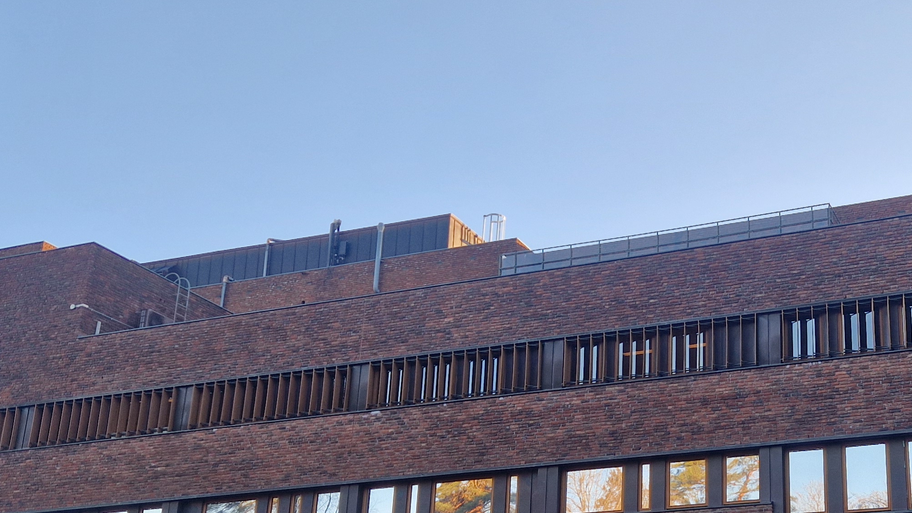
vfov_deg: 23.6
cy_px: 401
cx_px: 691
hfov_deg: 40.1
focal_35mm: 50
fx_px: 1209
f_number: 1.8
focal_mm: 5.4
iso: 50
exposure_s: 1/210
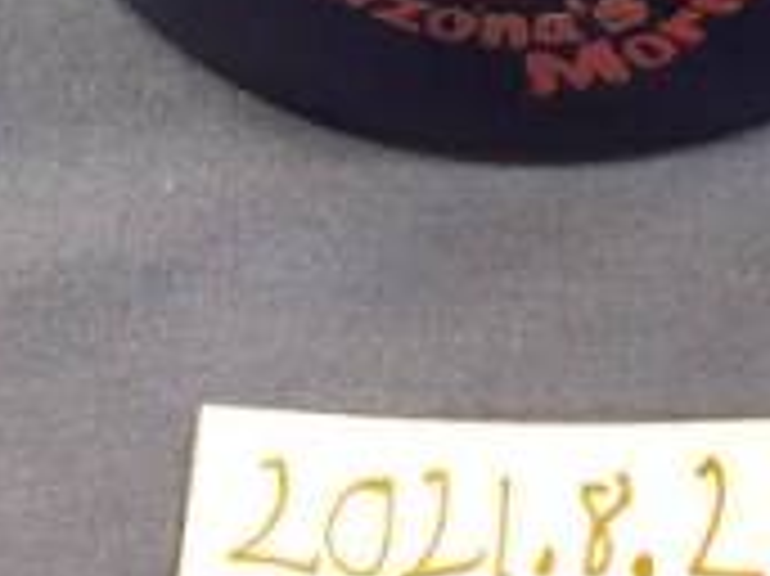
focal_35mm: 131
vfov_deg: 10.4
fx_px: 2912
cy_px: -576
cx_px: 851
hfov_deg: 14.7
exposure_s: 1/13
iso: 100
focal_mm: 3.99
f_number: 1.8
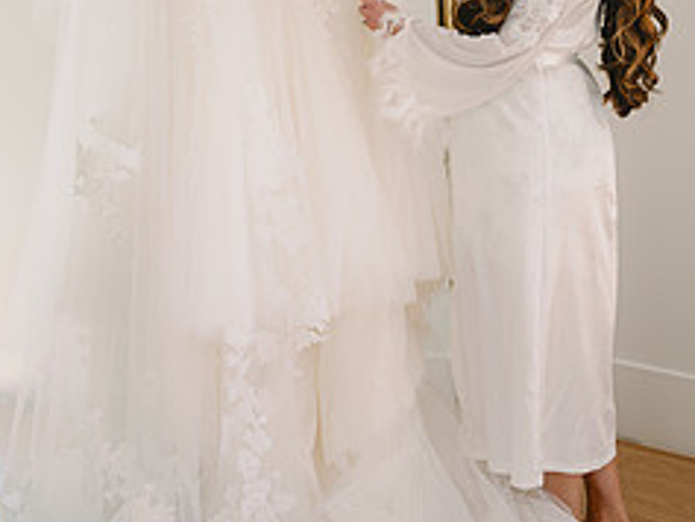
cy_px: 88
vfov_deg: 16.1
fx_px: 1828
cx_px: 283
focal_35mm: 91
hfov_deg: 21.5
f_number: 1.8
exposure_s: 1/160
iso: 125
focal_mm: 50
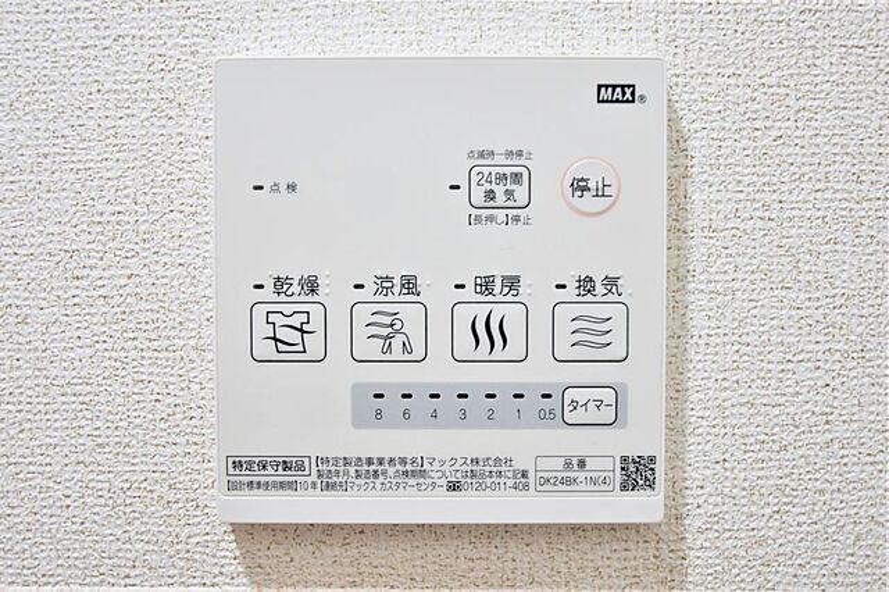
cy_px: 296
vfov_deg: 36.8
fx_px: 889
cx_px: 444
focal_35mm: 36
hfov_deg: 53.2
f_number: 4.5
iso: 250
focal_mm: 24
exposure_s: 1/40
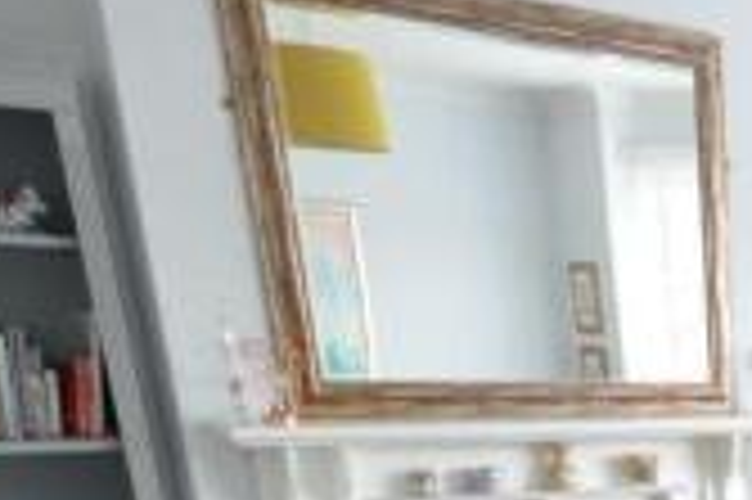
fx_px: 1231
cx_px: 1015
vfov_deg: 18.3
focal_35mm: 59
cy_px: 885
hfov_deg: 27.4
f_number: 8
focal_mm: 10
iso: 400
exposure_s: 1/13
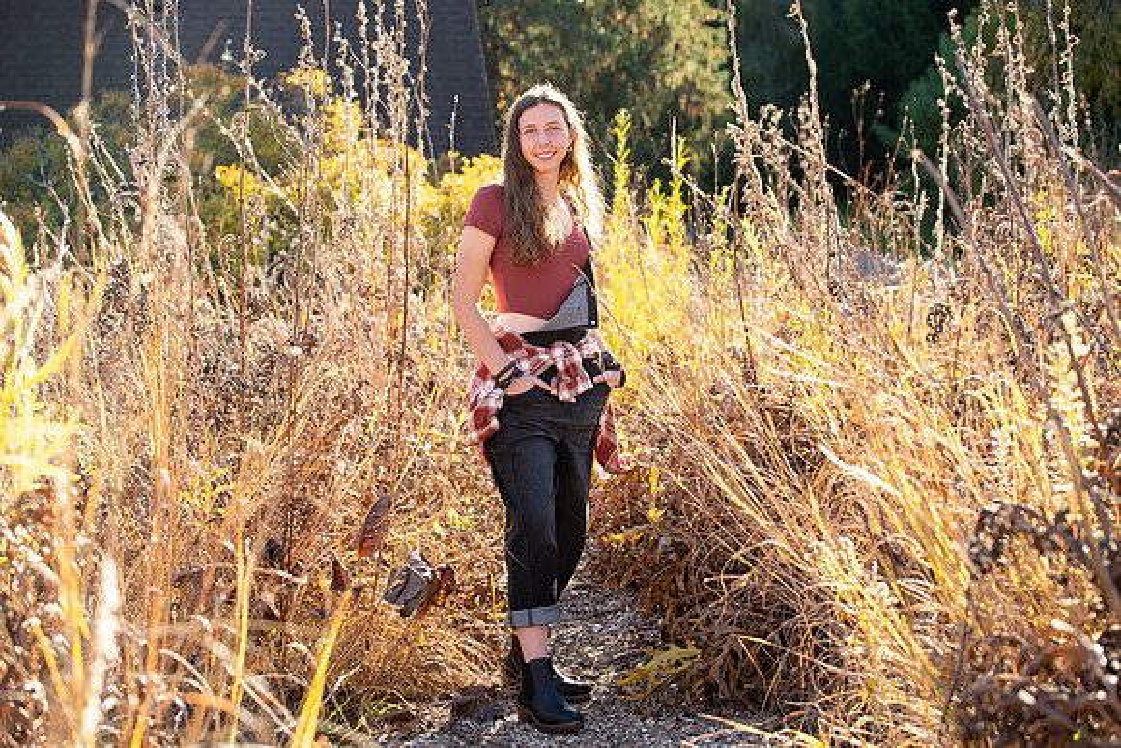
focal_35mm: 70
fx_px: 2180
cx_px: 560
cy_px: 374
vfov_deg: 19.5
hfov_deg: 28.8
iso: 160
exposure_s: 1/200
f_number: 4
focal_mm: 70
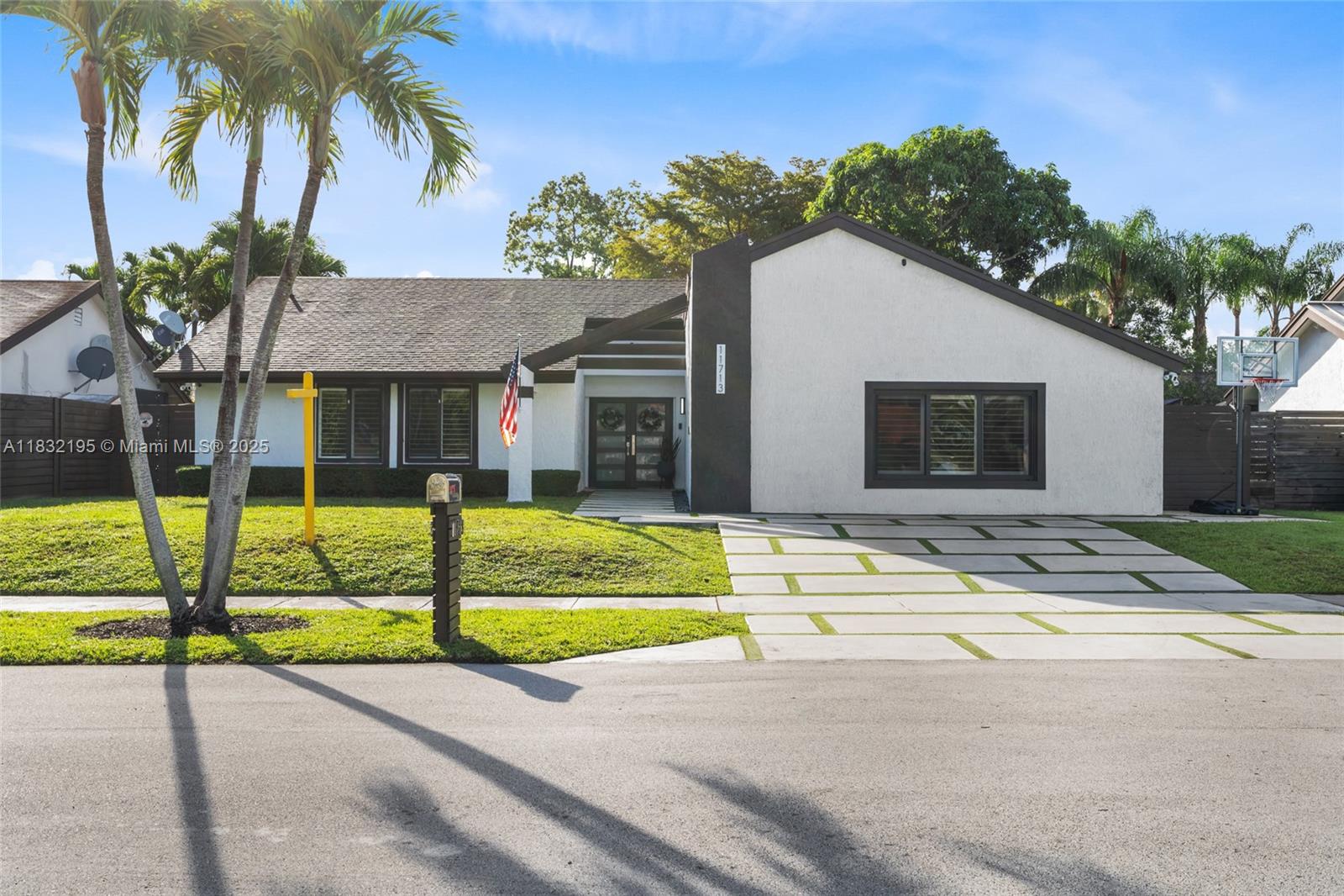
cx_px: 672
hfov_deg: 55.1
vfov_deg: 38.3
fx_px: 1288
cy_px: 448
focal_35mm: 34
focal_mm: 34.5
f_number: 16
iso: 250
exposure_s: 1/25
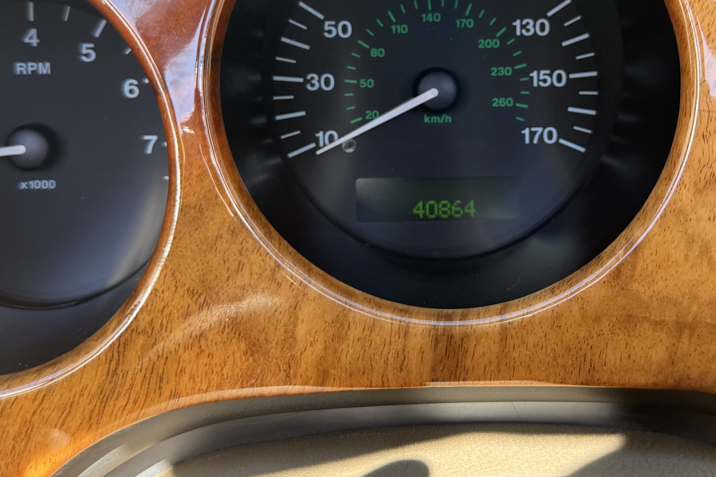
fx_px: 875
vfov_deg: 30.1
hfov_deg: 44.2
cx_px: 437
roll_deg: -0.5
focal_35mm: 44
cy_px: 133
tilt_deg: -24.5
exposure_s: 1/243
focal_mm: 6.76
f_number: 1.78
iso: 125
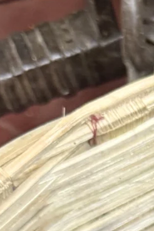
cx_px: 417
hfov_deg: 7.3
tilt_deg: -69.5
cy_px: 603
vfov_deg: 10.0
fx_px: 1110
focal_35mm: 173
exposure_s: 1/50
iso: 320
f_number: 1.78
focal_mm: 6.76
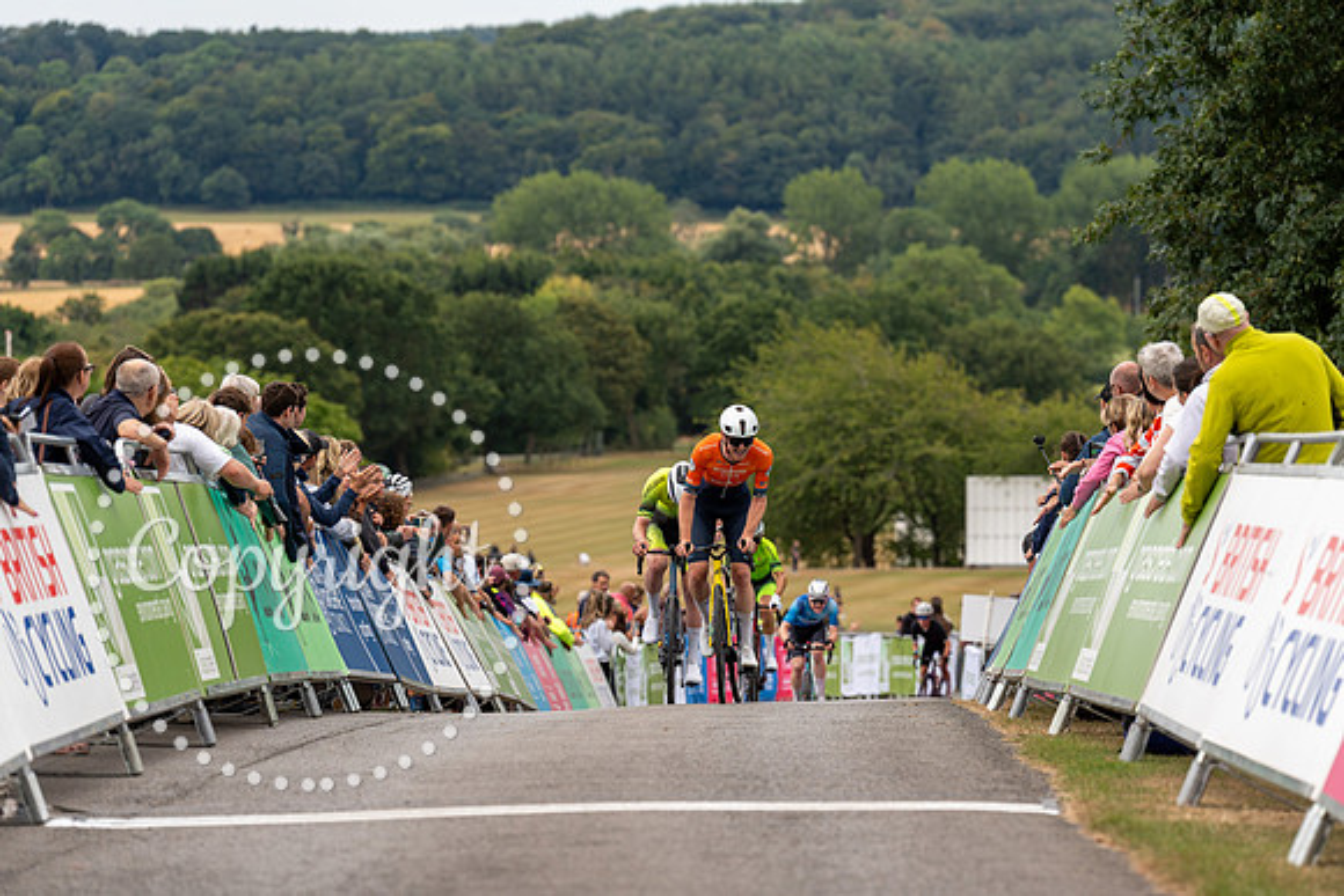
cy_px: 509
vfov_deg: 8.3
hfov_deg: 12.5
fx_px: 6151
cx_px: 763
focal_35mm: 165
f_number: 3.5
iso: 640
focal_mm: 145
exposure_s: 1/1000
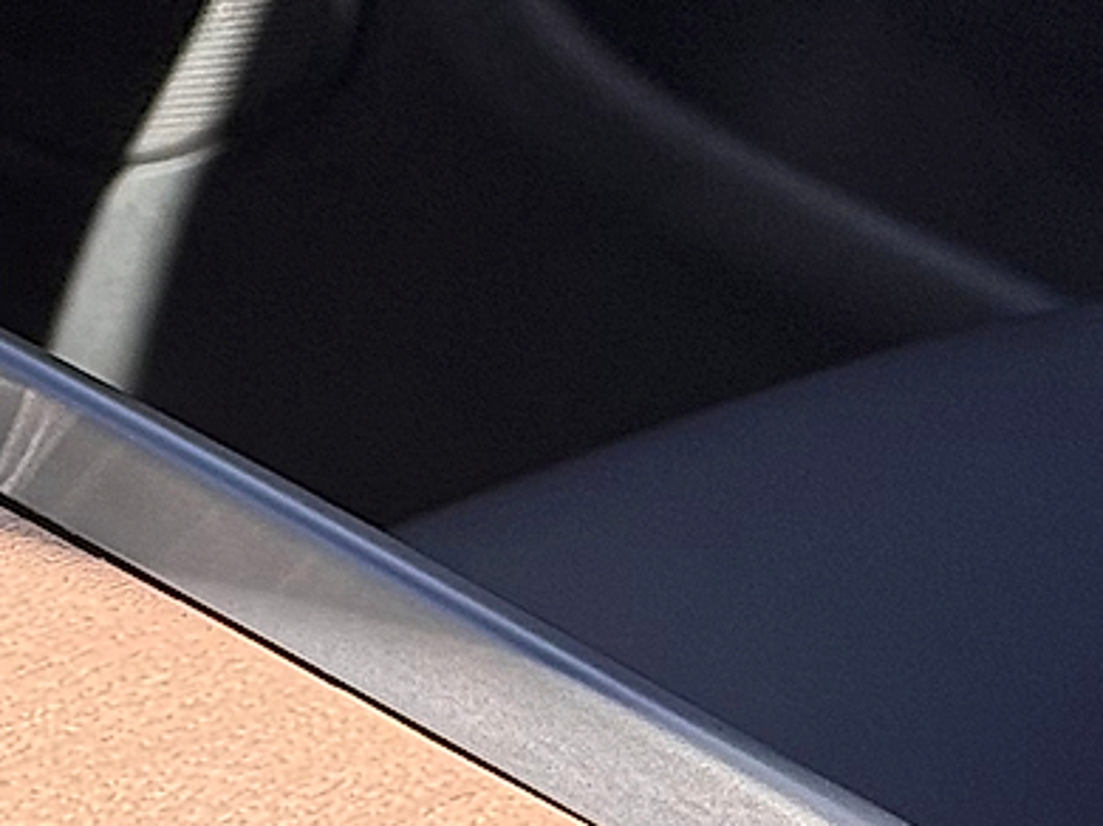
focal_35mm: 197
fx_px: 6273
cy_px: 467
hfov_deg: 9.4
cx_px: -1092
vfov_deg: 7.5
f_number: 1.78
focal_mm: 6.76
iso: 80
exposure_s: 1/509
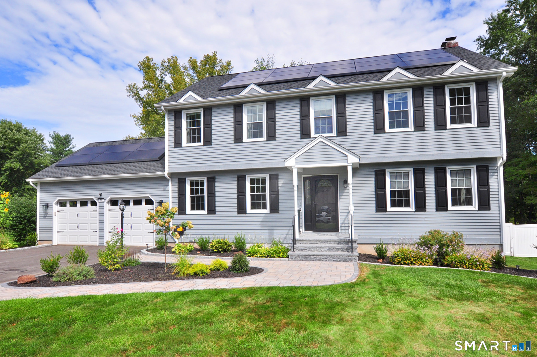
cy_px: 178
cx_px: 268
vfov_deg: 67.3
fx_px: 268
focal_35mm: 18
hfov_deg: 90.1
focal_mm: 12
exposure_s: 1/500
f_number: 8
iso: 250
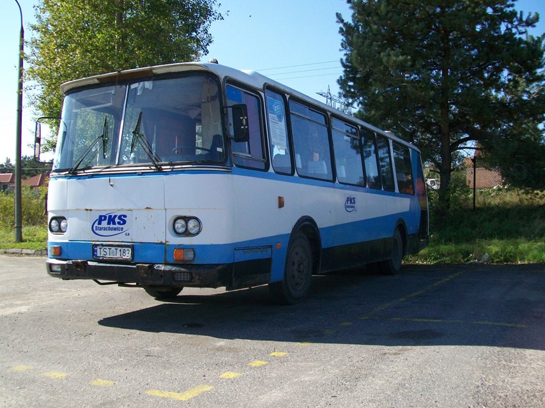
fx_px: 598
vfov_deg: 37.7
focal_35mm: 38
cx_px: 262
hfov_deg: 49.0
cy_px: 203
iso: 64
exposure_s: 1/640
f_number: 2.7
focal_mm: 6
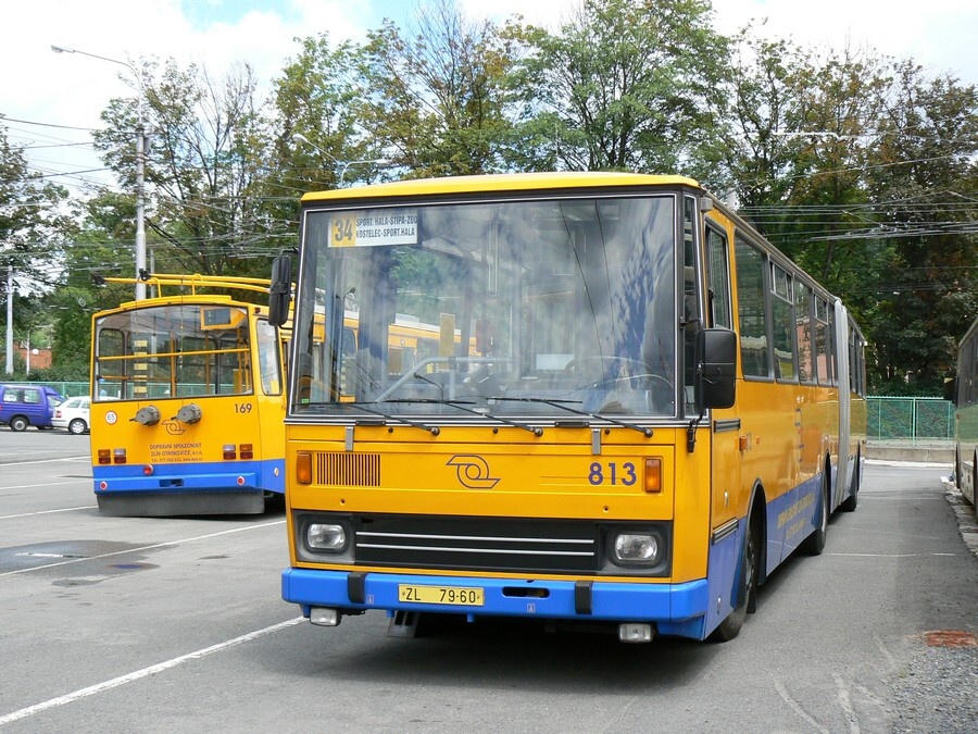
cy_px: 367
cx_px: 489
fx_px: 1441
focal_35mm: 51
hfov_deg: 37.5
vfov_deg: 28.6
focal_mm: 8.4
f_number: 3.6
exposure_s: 1/500
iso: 100
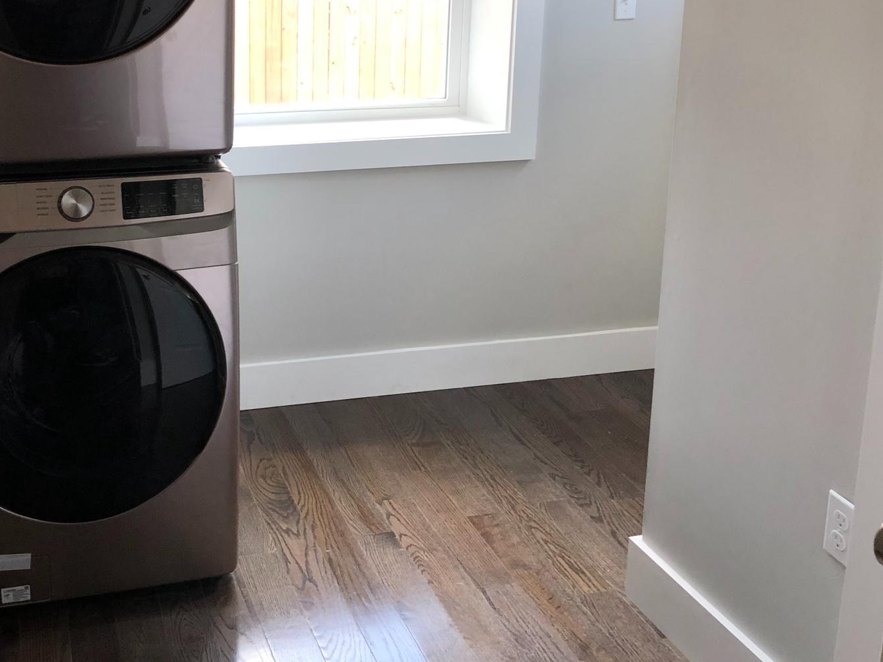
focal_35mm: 43
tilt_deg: -11.0
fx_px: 1097
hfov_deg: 42.9
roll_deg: -0.3
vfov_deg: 33.0
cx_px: 258
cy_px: 172
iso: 40
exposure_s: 1/24
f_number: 1.8
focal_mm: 3.99
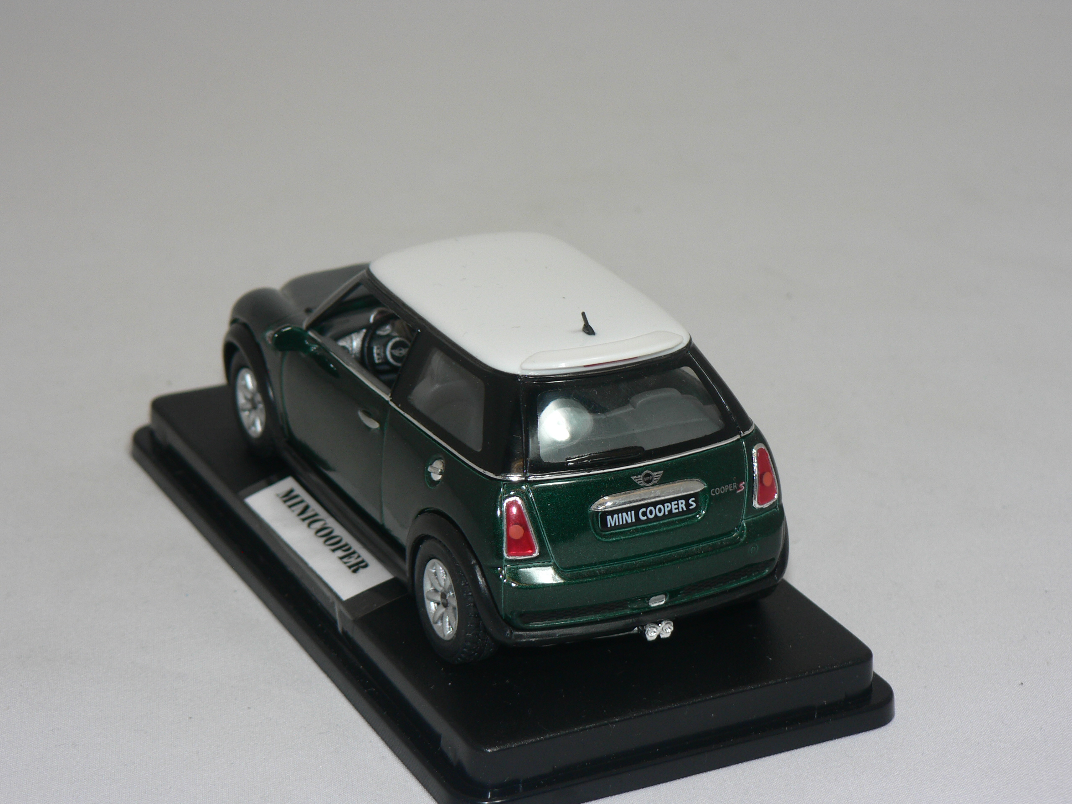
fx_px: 2756
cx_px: 536
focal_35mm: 89
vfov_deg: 16.6
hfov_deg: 22.0
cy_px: 402
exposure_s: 1/60
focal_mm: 14.9
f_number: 3.2
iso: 80
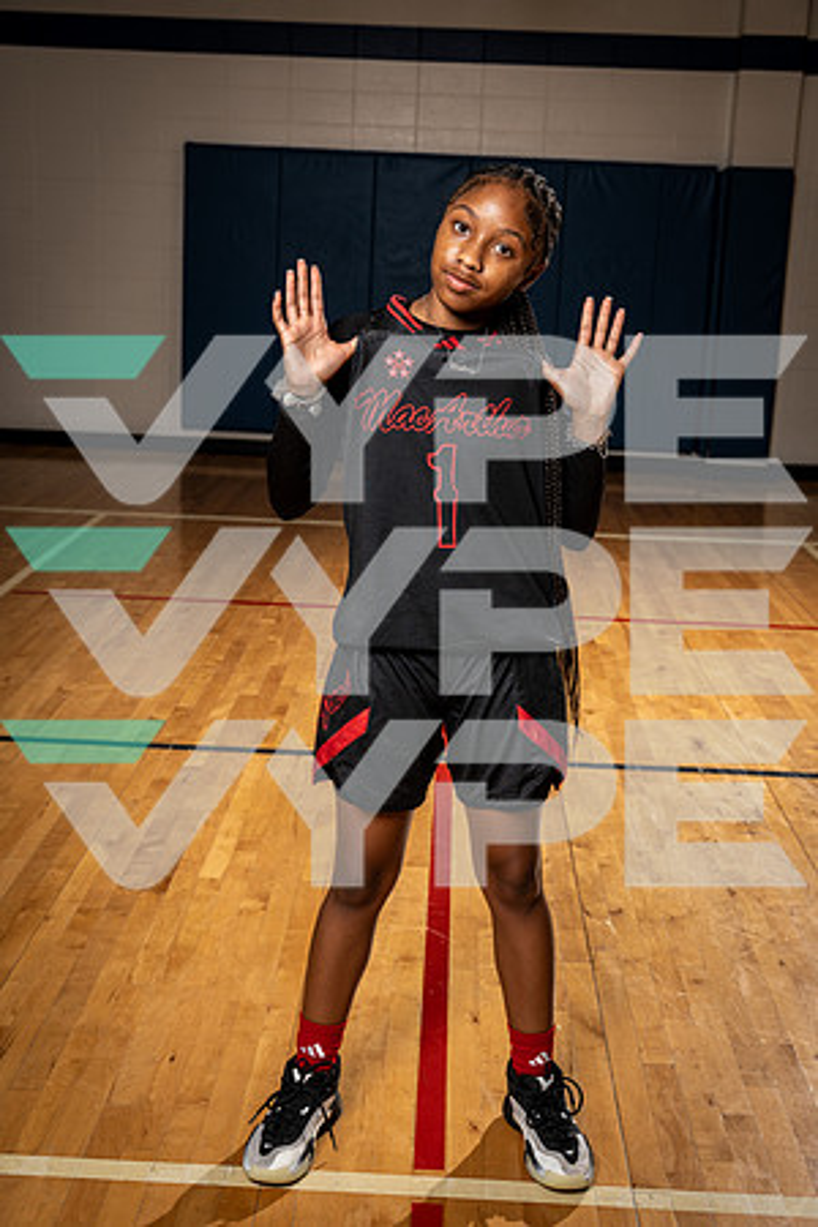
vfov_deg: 43.6
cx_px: 409
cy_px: 614
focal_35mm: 45
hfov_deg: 29.9
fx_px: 1534
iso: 125
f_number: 5.6
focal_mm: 45
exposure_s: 1/250
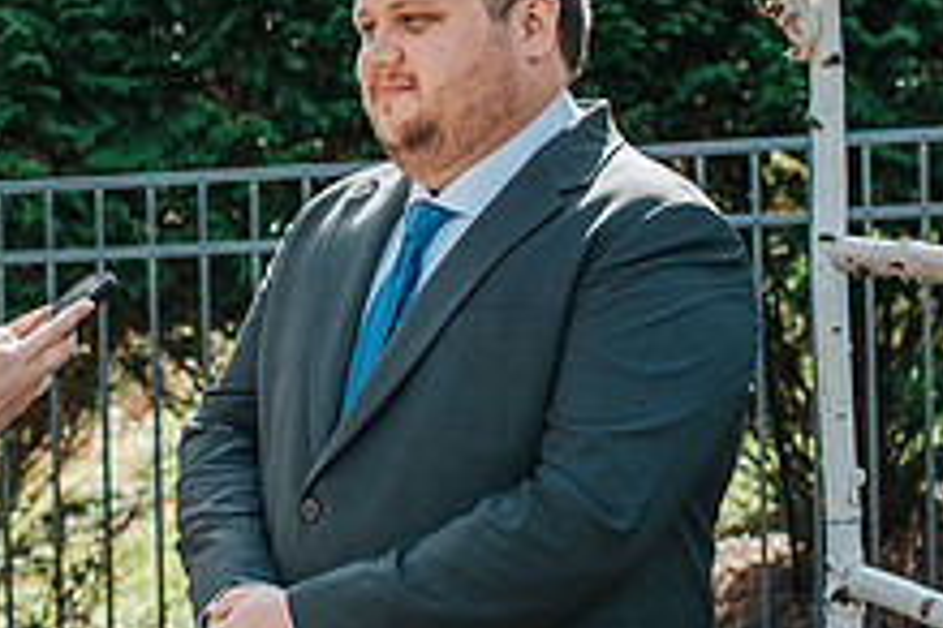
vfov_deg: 13.4
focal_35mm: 102
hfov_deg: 19.8
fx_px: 2672
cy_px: 248
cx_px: 214
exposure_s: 1/1250
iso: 500
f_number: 3.5
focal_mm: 35
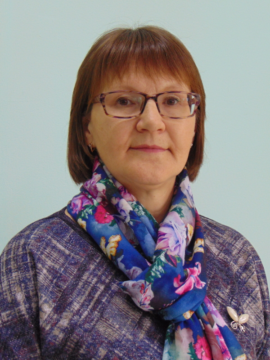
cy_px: 180
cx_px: 135
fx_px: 738
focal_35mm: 71
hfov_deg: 20.7
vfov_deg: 27.4
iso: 200
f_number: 3.7
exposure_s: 1/30
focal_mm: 12.8
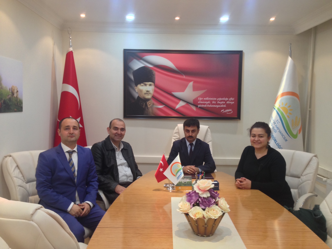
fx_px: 317
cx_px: 166
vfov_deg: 42.9
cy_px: 124
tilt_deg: -1.6
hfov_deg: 55.4
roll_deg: -1.5
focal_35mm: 33
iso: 100
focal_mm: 4.12
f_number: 2.4
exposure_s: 1/20
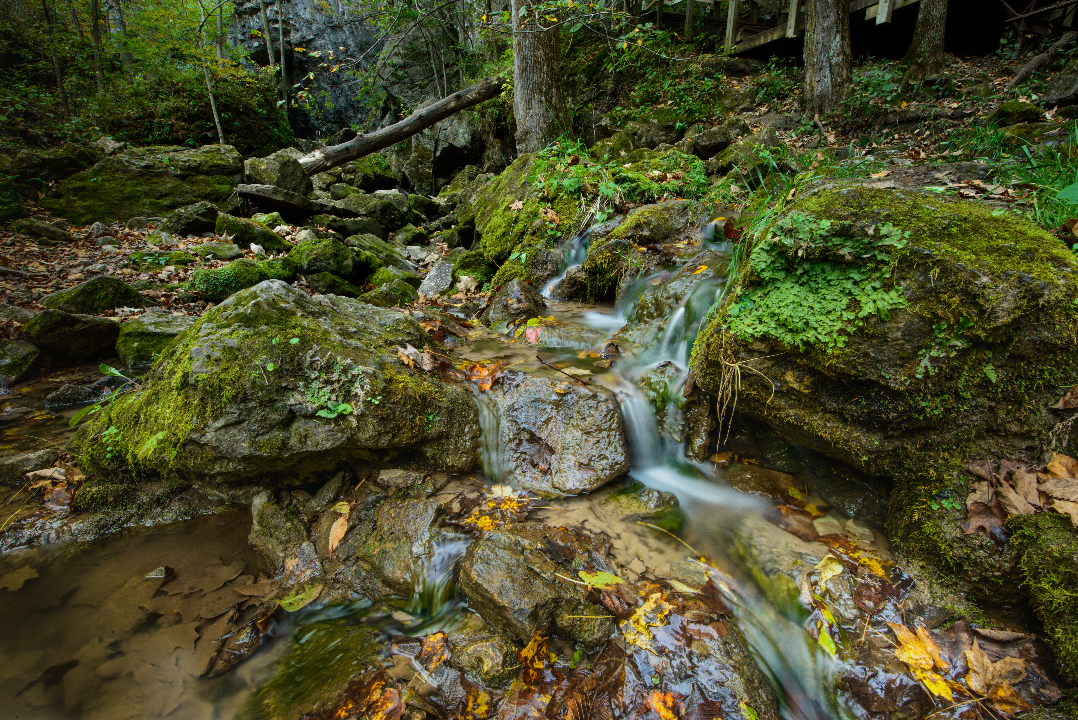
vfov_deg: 70.5
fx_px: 509
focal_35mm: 17
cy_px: 360
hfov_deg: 93.3
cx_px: 539
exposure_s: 6
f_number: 22
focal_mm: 17
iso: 100
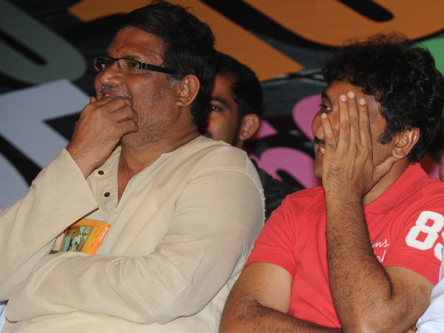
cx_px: 317
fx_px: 3155
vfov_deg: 6.0
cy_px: 212
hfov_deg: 8.0
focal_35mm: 246
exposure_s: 1/125
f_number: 6.3
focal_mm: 155
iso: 500
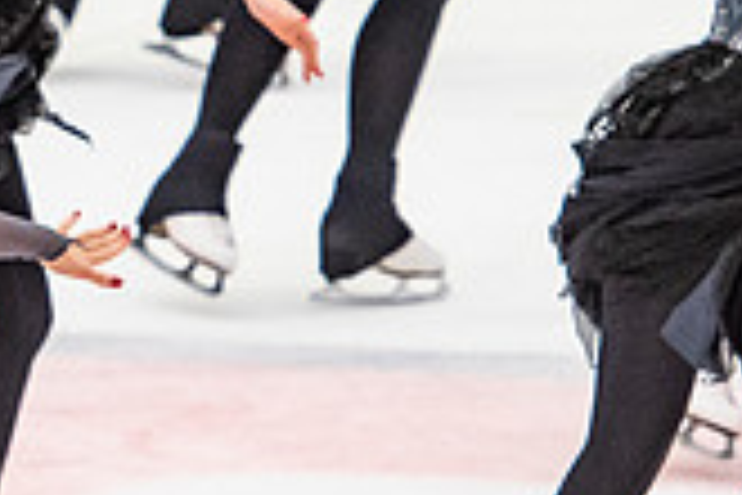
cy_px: 236
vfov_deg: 1.5
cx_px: -306
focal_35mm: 897
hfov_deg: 2.3
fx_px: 18487
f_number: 4
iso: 1250
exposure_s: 1/500
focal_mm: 155
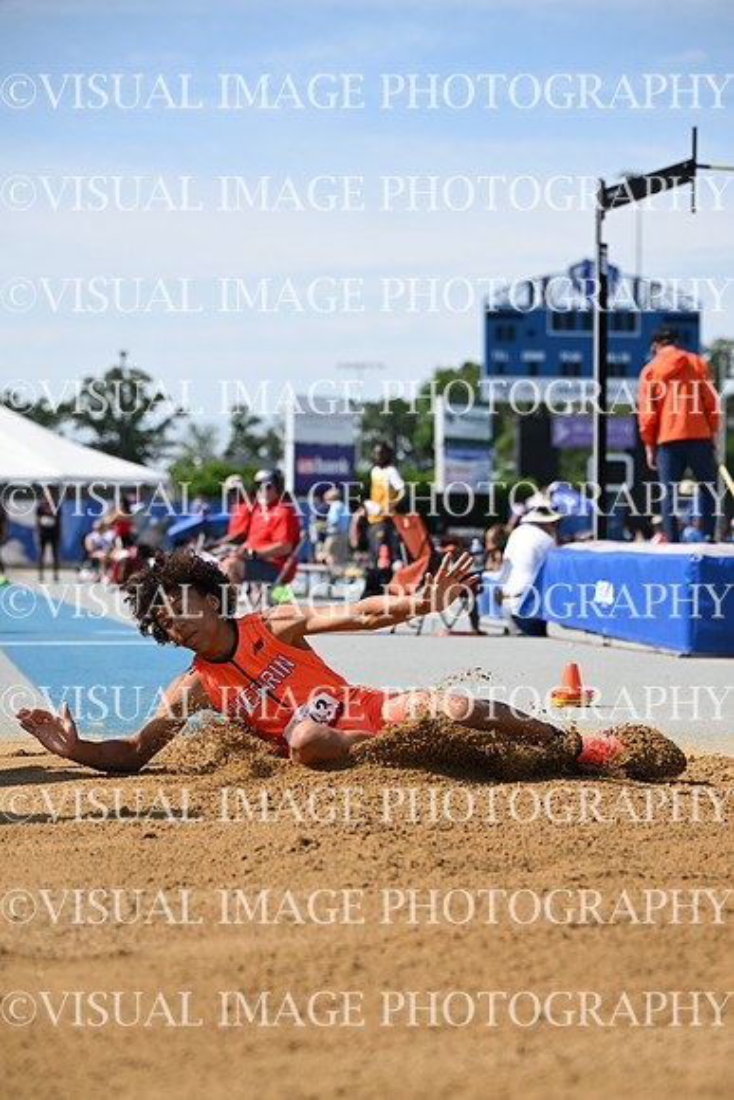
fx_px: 2903
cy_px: 550
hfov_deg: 14.4
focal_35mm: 95
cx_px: 367
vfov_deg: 21.5
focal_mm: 95
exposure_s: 1/6400
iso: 500
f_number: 3.5
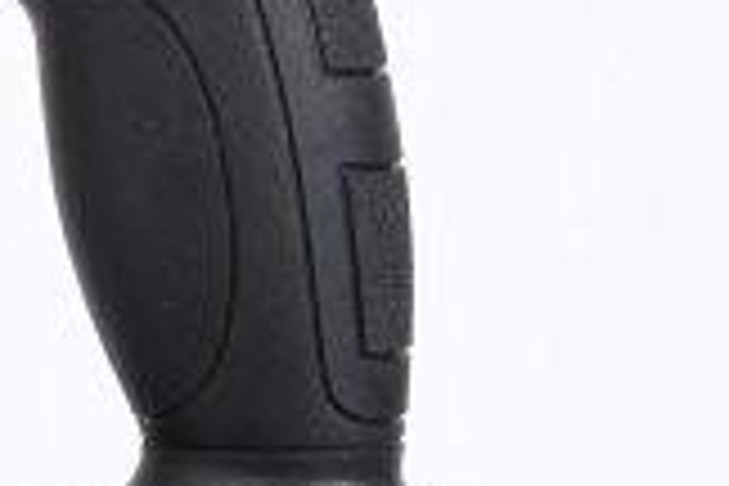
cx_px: -306
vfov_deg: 3.3
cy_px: -47
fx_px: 8403
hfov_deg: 4.9
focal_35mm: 415
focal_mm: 56
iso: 100
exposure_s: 1/125
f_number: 32
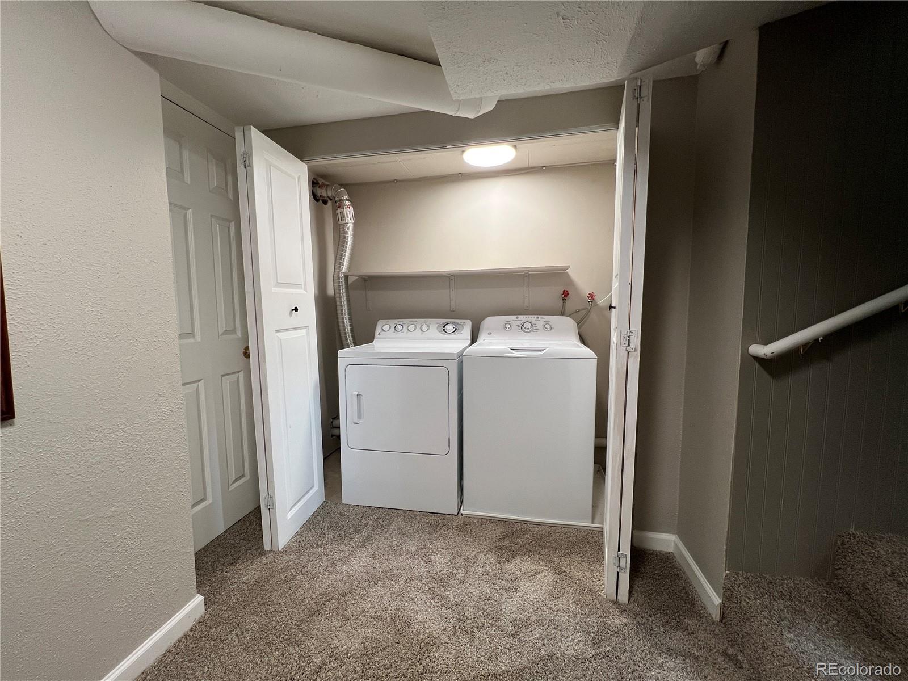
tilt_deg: -5.8
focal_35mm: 13
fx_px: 341
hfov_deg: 106.2
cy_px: 340
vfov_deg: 89.9
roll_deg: +0.8
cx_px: 454
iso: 200
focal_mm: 1.57
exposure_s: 1/120
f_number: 1.8
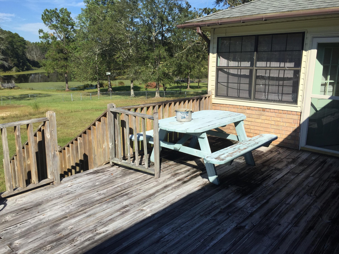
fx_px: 284
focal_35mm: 29
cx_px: 170
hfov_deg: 61.7
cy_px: 127
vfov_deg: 48.2
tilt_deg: -13.8
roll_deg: -0.9
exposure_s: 1/2475
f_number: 2.2
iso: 32
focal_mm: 4.15
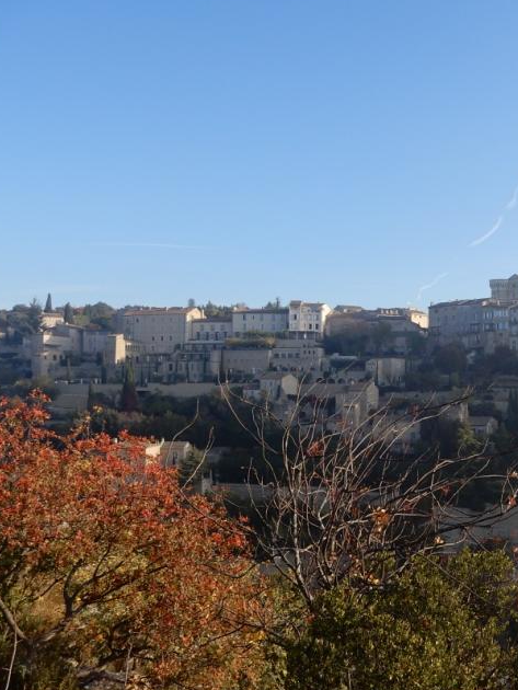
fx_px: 778
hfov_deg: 35.5
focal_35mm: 39
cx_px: 423
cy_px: 386
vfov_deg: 47.8
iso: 80
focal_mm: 4.3
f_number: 3.4
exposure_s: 1/500
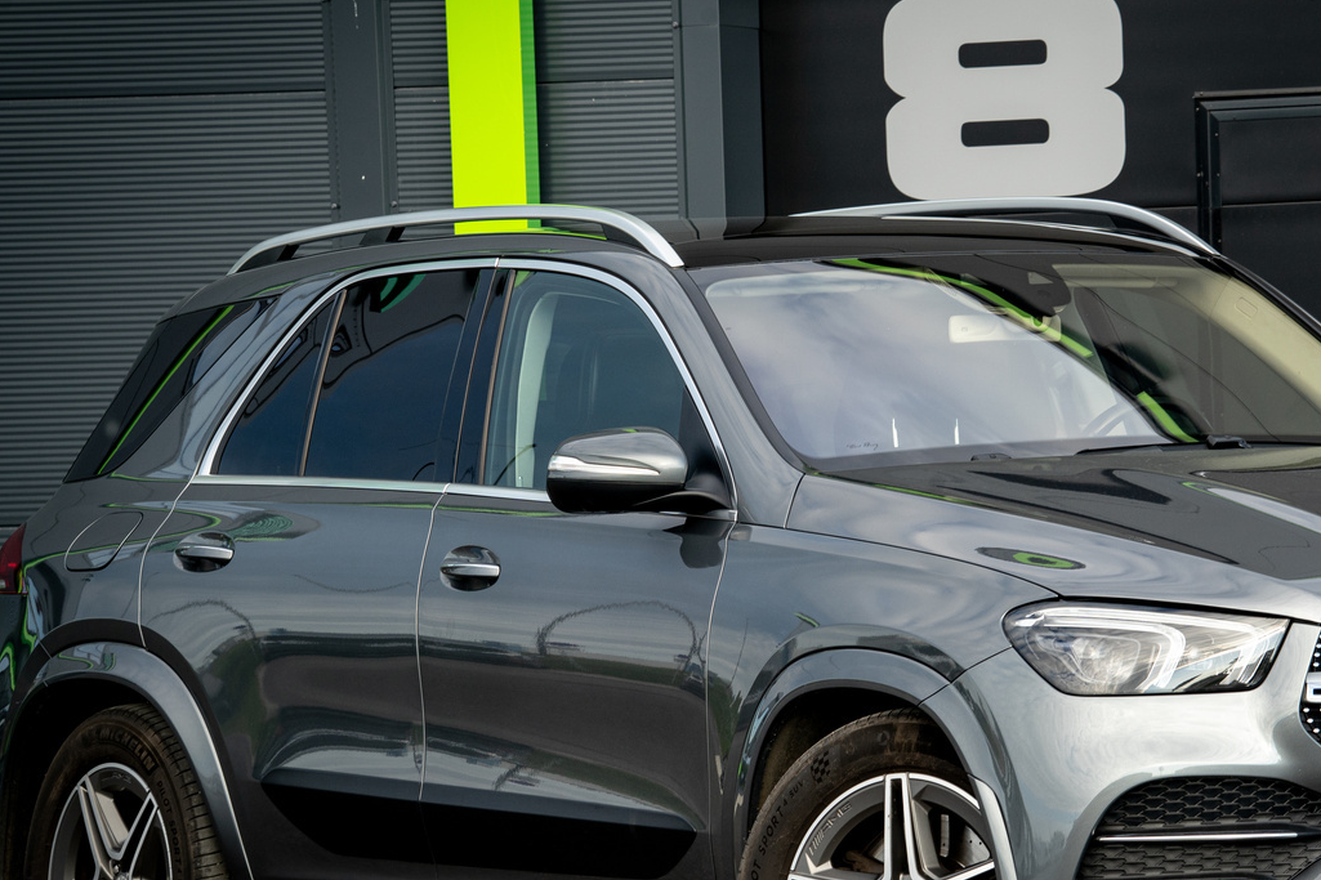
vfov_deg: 5.1
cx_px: 955
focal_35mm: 267
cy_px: 559
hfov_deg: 7.7
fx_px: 9795
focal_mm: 171
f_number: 11
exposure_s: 1/125
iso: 400
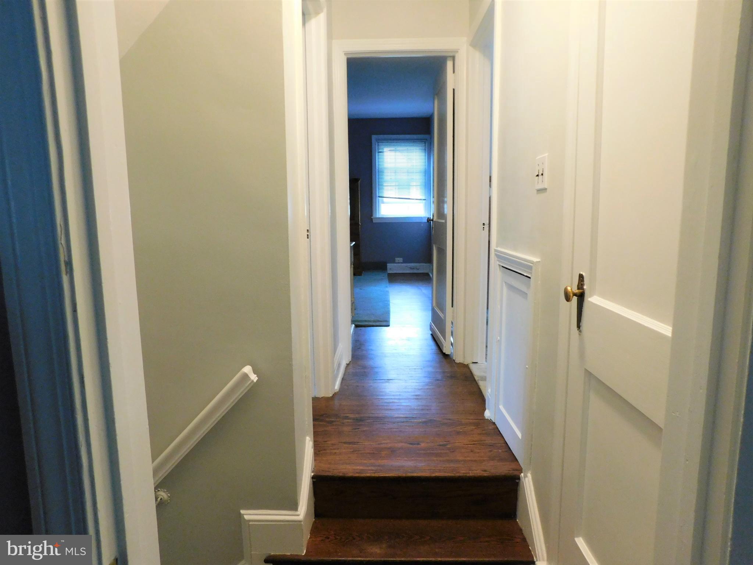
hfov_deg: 73.9
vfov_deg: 58.9
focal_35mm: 23
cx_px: 376
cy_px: 282
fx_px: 500
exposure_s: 1/20
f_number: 3
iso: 400
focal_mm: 4
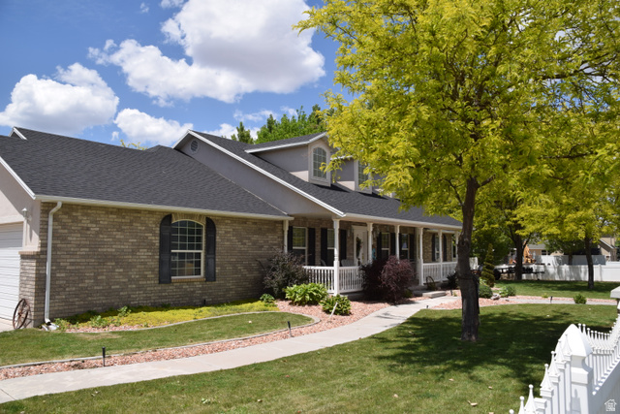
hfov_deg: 67.4
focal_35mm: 27
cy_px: 207
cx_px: 310
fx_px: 465
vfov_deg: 48.0
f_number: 10
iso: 100
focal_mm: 18
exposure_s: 1/200
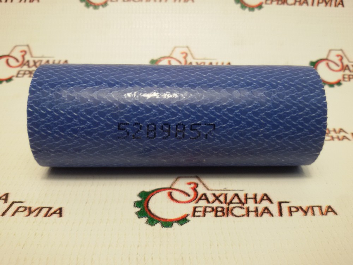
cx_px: 176
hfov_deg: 58.4
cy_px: 132
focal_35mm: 31
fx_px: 316
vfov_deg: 45.4
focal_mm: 2.93
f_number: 2.4
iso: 50
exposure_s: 1/50
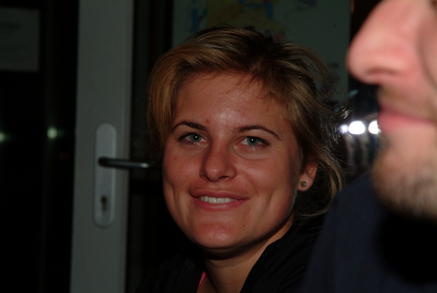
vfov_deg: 13.1
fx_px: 1276
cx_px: 218
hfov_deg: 19.4
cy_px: 146
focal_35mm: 105
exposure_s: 1/60
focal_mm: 70
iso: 100
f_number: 6.7
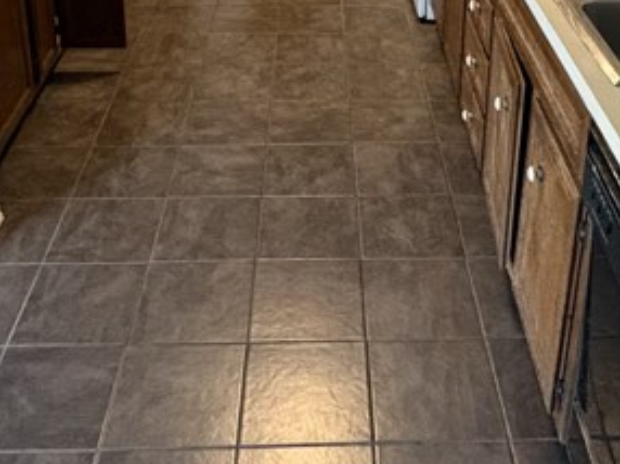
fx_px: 877
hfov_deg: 38.9
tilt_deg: -19.7
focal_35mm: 49
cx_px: 349
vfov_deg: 27.3
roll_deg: +0.2
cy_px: -39
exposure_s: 1/40
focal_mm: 2.22
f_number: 2.2
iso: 640
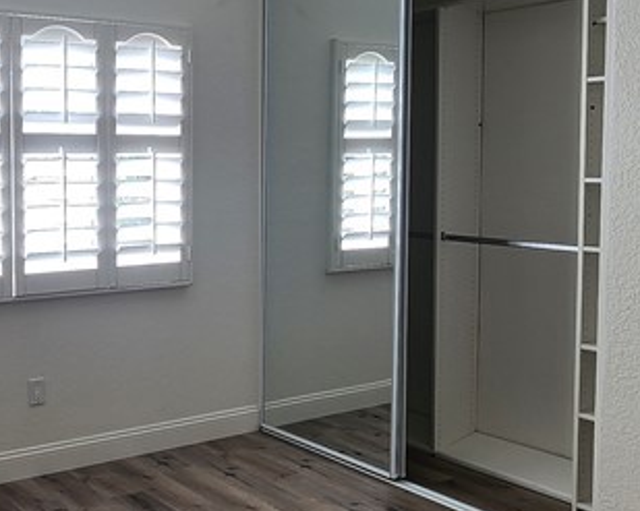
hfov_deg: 42.5
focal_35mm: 42
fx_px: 795
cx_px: 159
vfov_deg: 35.6
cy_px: 226
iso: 50
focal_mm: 2.2
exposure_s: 1/120
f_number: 2.2
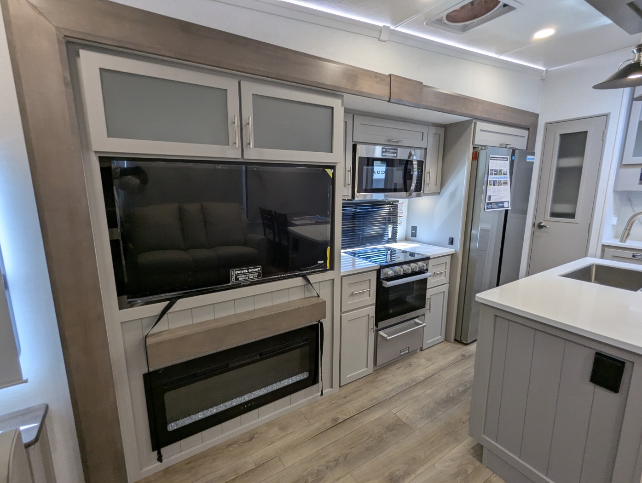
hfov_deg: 94.4
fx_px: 297
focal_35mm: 16
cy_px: 242
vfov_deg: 78.2
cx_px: 321
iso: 114
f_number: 2.2
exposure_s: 1/69.5
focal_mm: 2.35
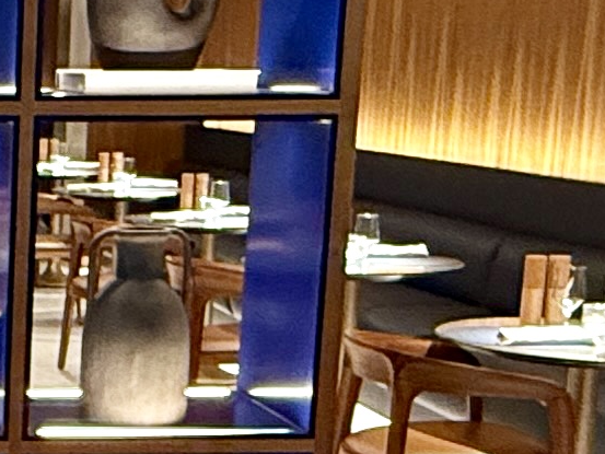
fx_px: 1783
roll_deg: +0.2
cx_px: -301
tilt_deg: -13.1
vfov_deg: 14.3
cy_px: 450
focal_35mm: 102
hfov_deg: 17.4
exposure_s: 1/59
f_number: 2.2
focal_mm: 2.22
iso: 320
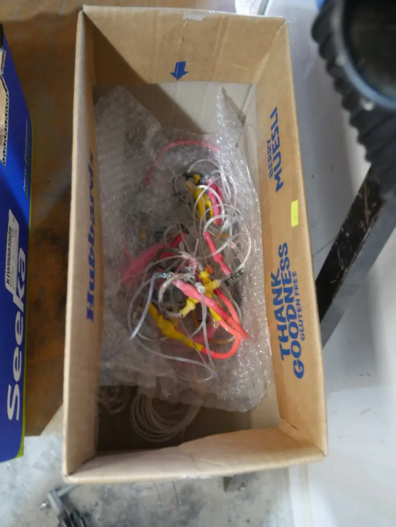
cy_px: 264
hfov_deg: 39.7
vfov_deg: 51.3
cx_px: 198
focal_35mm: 36
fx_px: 549
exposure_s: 1/50
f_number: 4
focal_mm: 18
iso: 3200
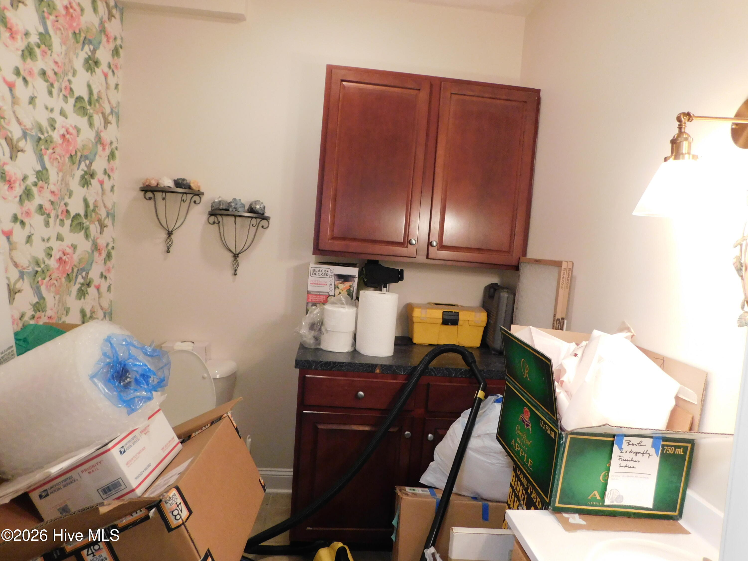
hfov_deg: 73.9
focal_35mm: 23
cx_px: 374
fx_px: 497
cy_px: 280
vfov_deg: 58.9
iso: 400
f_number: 3
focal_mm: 4
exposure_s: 1/20
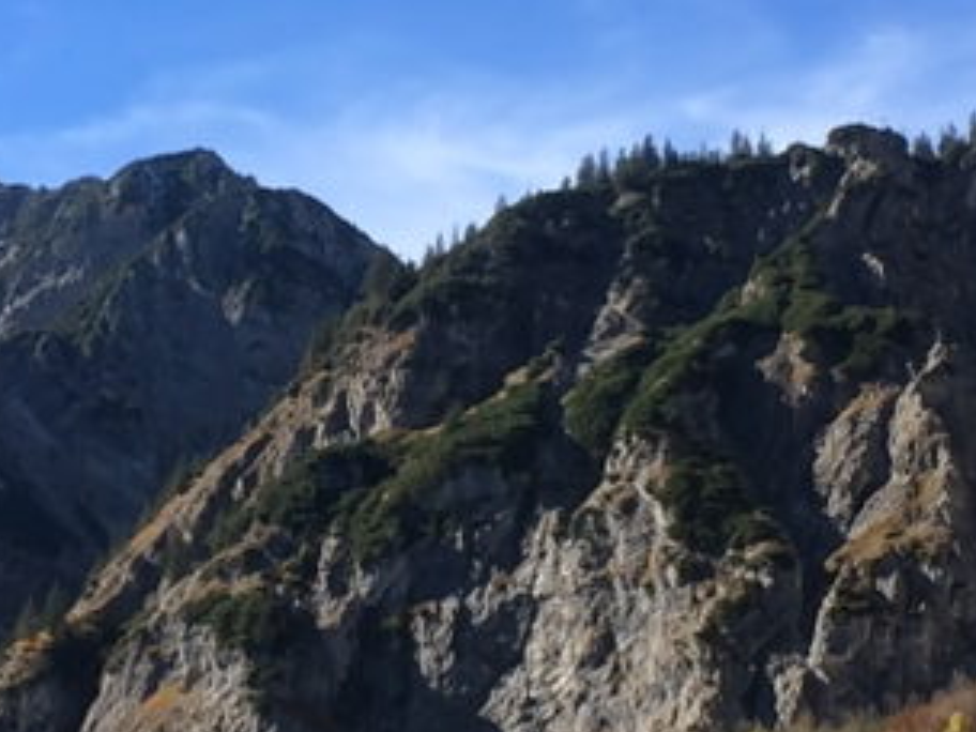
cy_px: 228
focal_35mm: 61
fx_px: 1720
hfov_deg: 31.6
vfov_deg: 23.9
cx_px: 388
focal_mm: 4.15
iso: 32
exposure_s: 1/993
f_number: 2.2
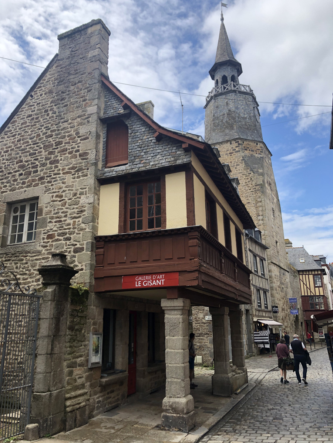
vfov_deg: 63.4
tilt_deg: +16.3
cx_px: 166
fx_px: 359
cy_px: 222
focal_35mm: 28
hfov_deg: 49.7
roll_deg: +1.4
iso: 20
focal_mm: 4
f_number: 1.8
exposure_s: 1/1056
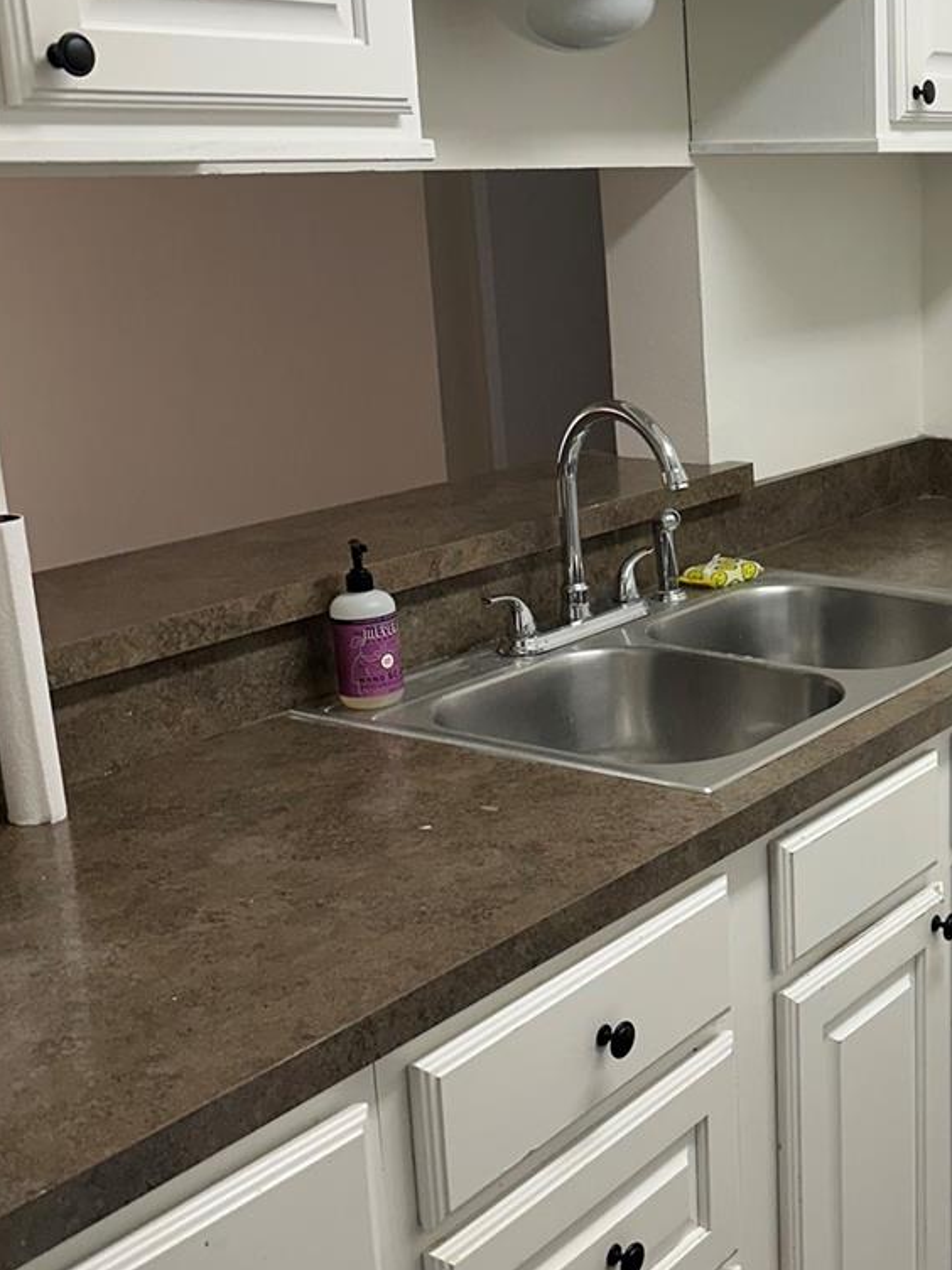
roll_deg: -0.1
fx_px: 1797
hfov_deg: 28.1
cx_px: 928
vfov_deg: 38.9
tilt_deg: -13.1
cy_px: 598
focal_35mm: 49
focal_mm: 6.86
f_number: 1.78
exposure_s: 1/120
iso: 160
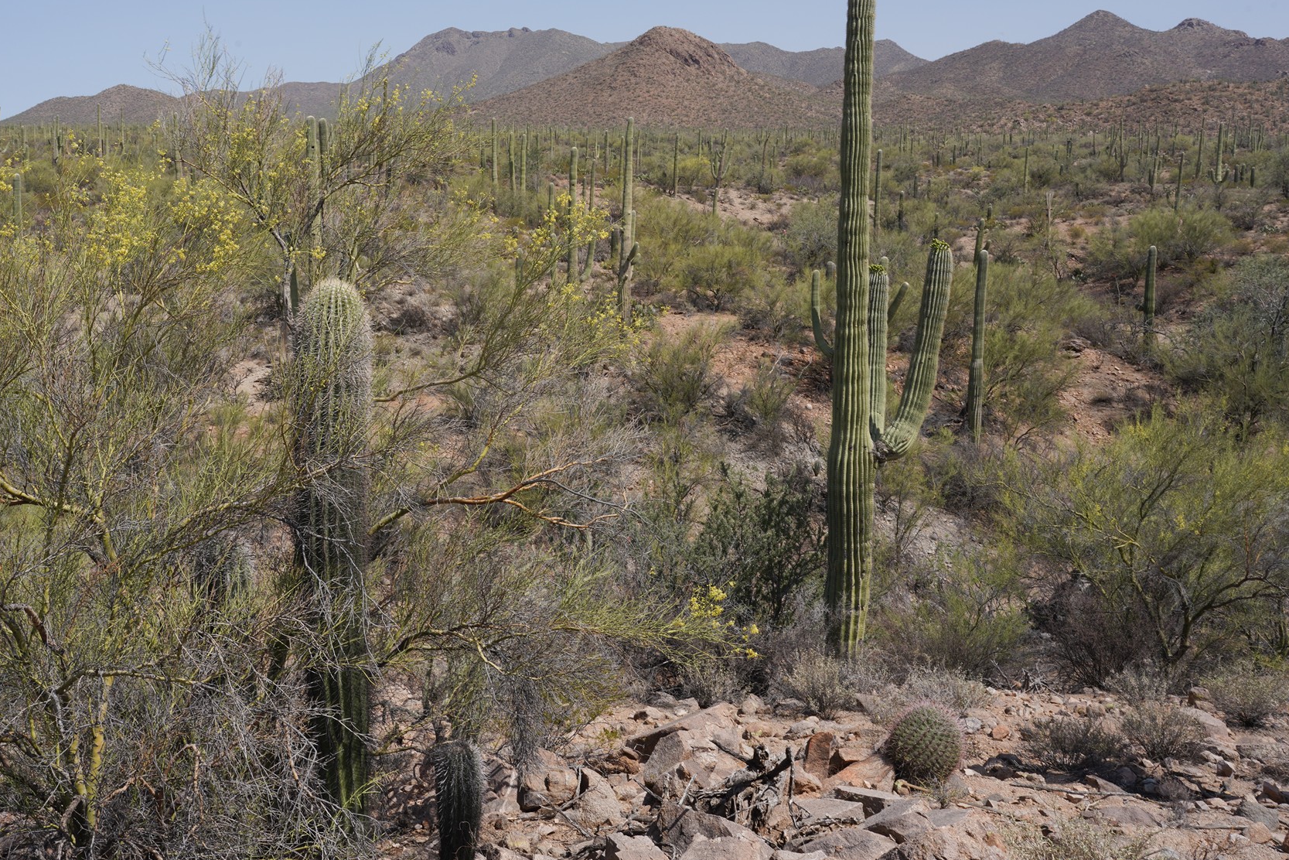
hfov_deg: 52.9
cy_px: 360
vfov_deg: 36.8
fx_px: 1289
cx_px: 533
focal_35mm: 36
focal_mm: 30
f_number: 20
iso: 100
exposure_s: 1/80
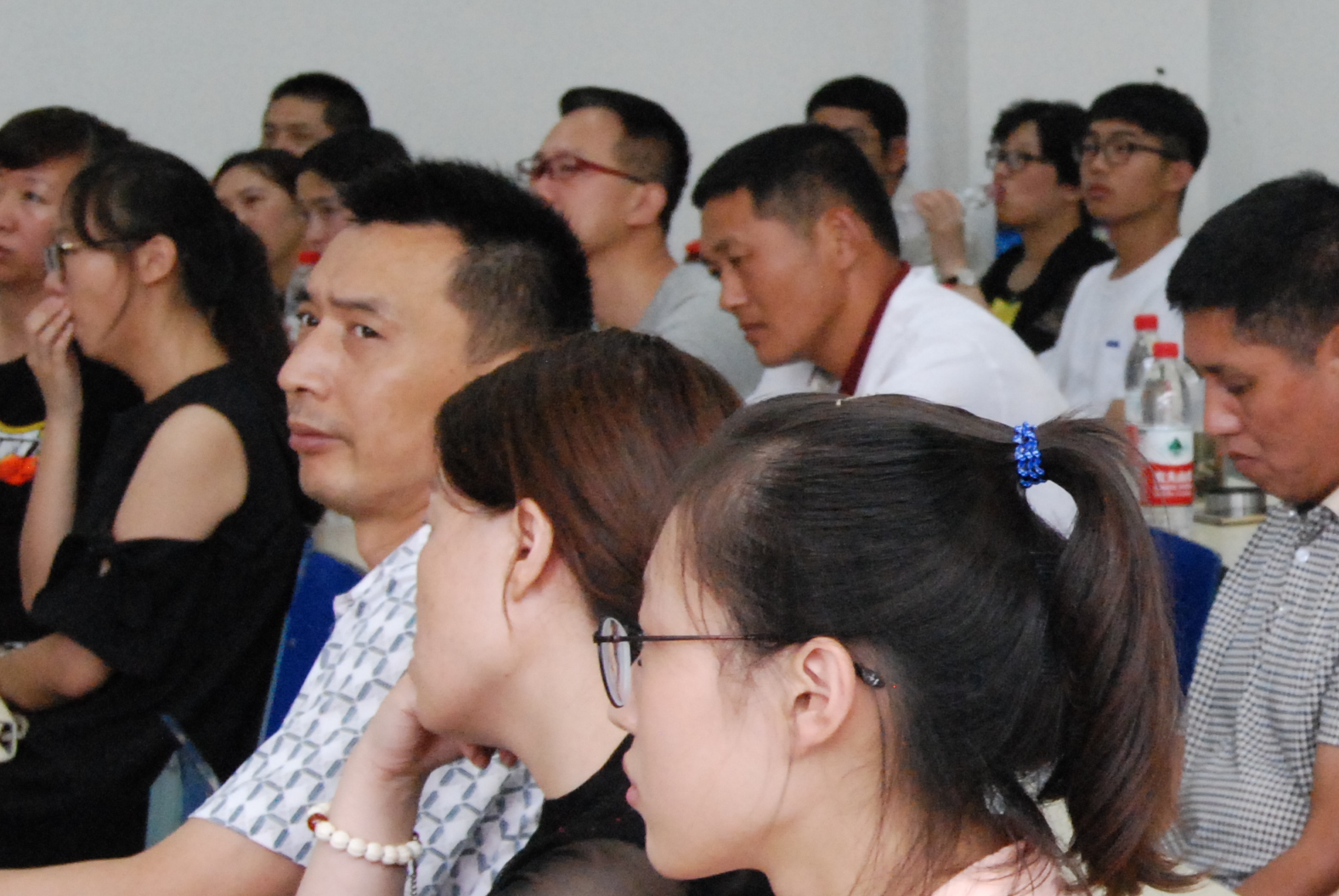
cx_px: 1546
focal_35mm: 114
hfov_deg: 17.2
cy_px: 382
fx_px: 4254
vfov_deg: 12.0
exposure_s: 1/80
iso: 1600
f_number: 6.3
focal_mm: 31
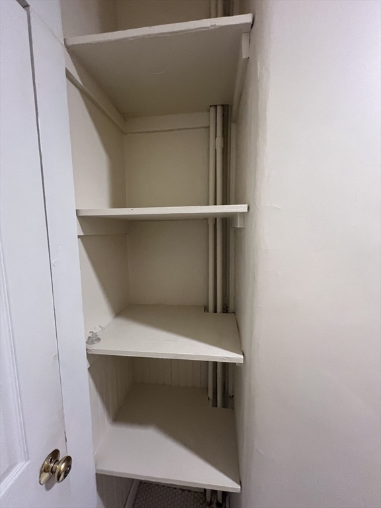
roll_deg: +0.4
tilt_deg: -6.5
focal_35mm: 13
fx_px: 191
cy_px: 254
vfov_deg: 106.2
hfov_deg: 89.9
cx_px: 190
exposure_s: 1/60
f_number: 1.8
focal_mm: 1.57
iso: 500
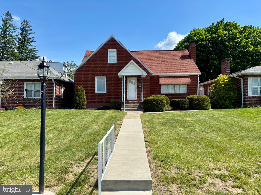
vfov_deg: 53.1
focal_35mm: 26
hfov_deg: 67.3
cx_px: 130
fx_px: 196
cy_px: 98
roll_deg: +0.8
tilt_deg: +2.5
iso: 50
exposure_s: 1/2778
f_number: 1.6
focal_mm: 5.96
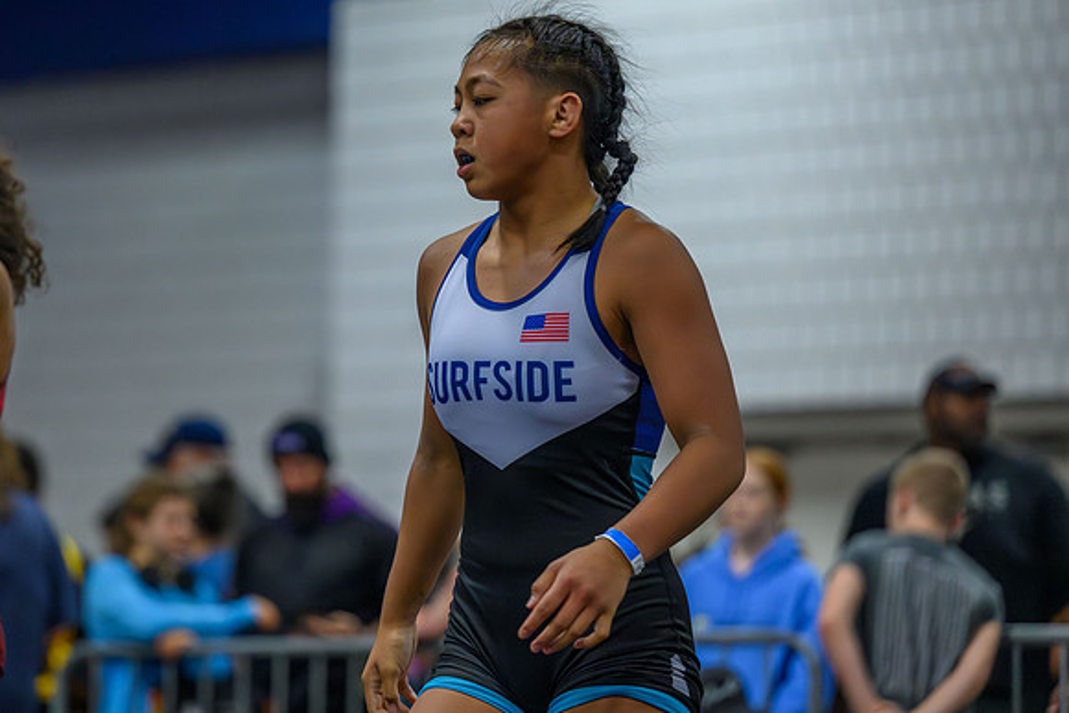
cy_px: 313
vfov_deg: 9.1
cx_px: 426
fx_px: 4469
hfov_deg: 13.6
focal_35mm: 150
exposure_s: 1/640
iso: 6400
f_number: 2.8
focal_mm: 125
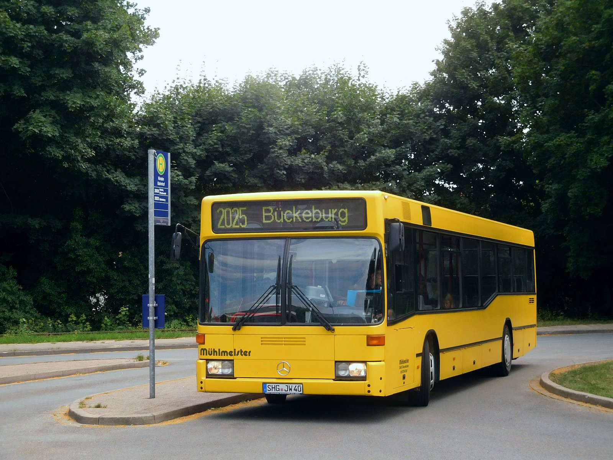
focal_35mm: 70
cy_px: 230
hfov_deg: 27.8
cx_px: 306
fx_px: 1240
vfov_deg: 21.0
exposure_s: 1/320
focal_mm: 12.5
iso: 200
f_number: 4.5
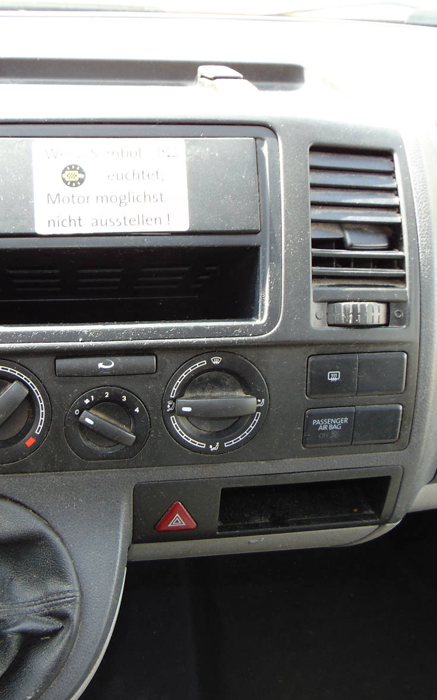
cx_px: 152
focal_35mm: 36
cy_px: 355
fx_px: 686
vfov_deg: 54.0
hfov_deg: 35.0
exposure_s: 1/40
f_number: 3
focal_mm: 4.5
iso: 80
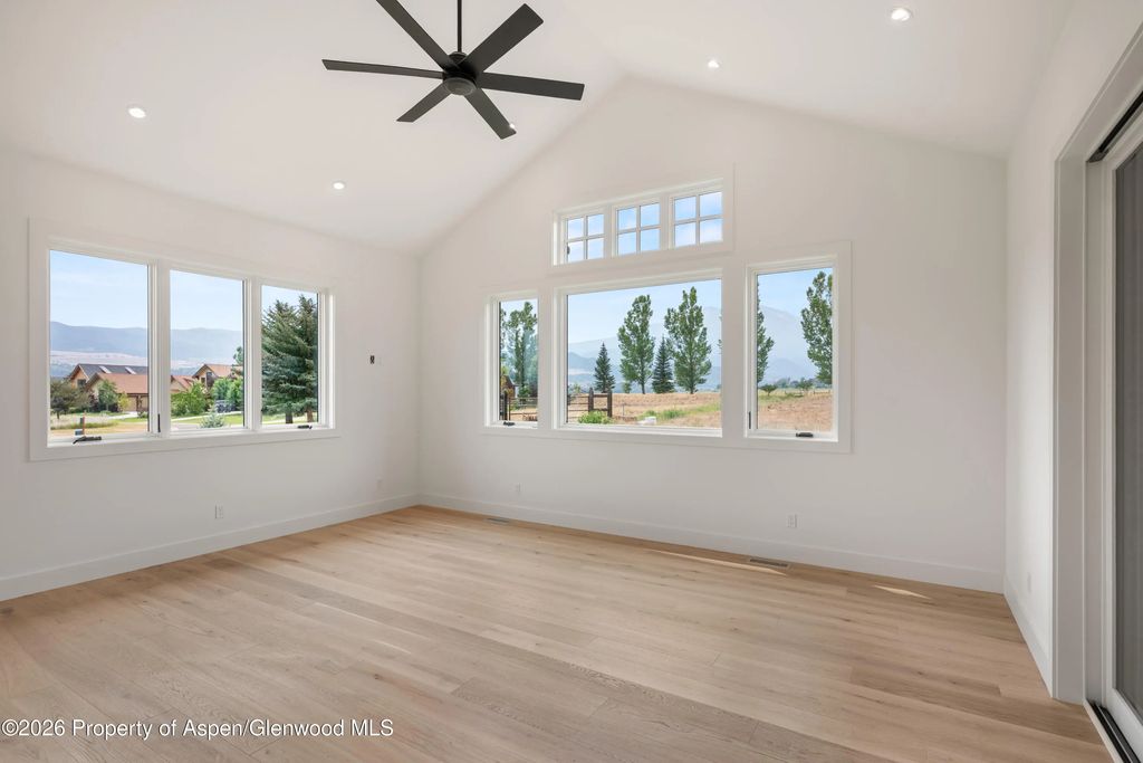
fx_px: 540
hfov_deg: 93.3
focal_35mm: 17
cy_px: 382
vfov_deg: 70.5
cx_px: 572
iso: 500
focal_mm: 17
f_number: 7.1
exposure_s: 1/60
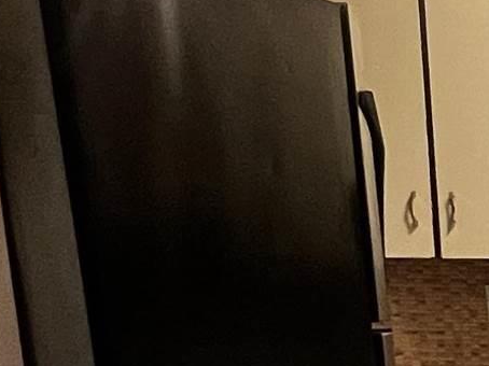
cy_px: 526
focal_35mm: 88
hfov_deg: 17.1
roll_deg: +0.5
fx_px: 1242
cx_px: 949
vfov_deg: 15.6
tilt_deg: -11.5
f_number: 1.8
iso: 320
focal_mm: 1.57
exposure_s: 1/60
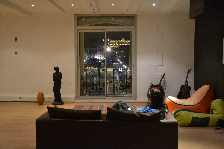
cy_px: 74
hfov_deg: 46.4
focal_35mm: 42
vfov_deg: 31.9
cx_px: 112
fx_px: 261
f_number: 4.5
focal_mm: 28
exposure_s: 1/15
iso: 2800
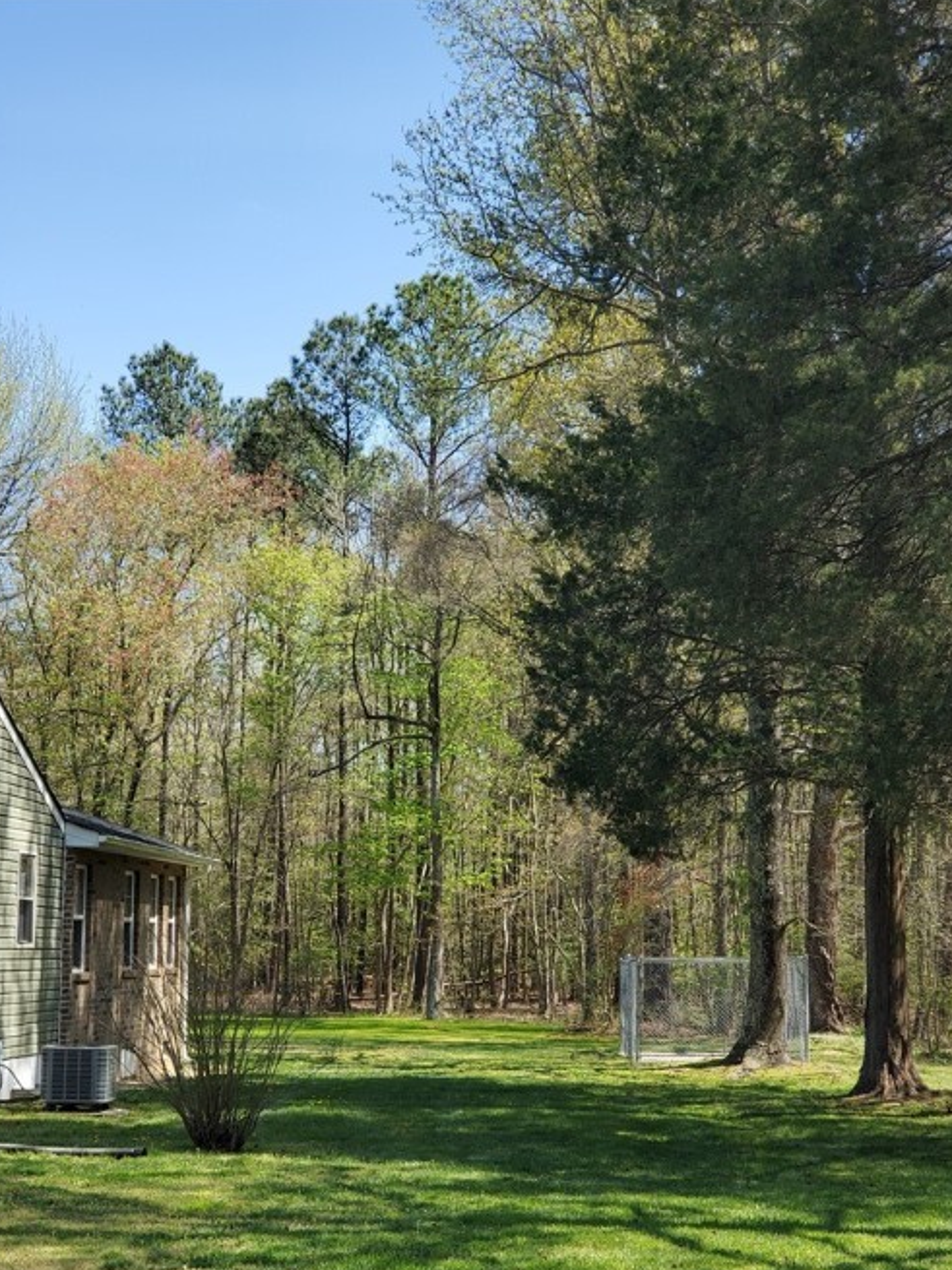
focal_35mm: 61
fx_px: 2238
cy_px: 739
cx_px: 471
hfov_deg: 24.0
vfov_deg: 31.6
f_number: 2.4
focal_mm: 6
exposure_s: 1/361
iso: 50
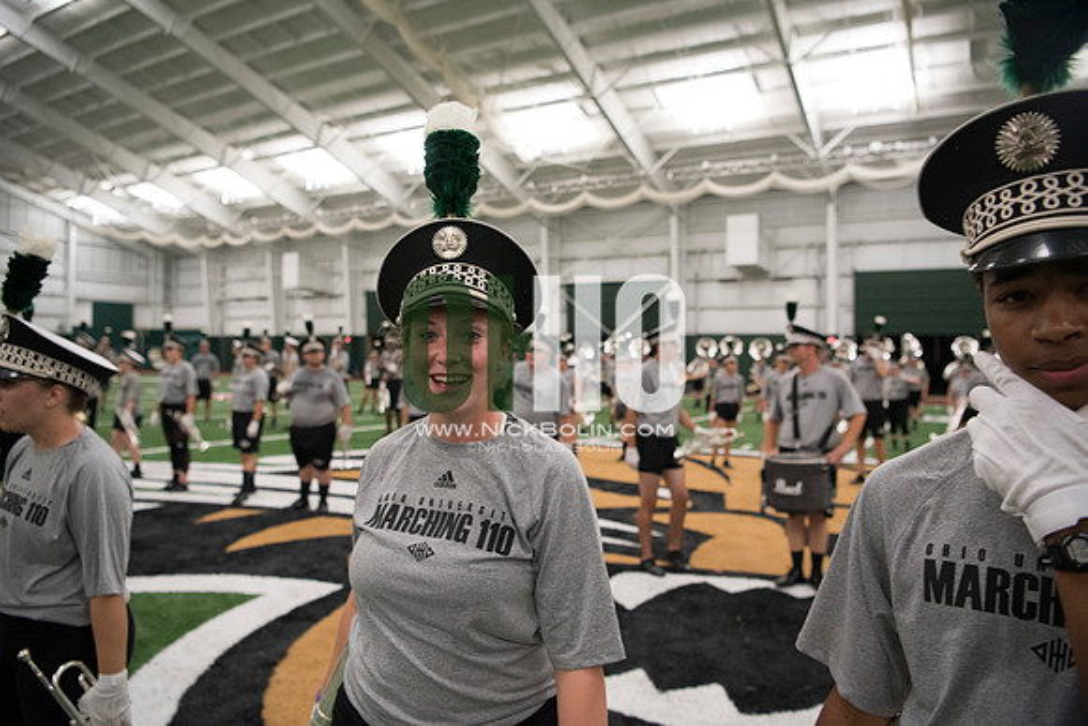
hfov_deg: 73.7
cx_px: 544
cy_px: 363
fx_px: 725
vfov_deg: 53.2
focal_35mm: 24
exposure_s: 1/250
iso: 3200
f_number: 3.2
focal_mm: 24
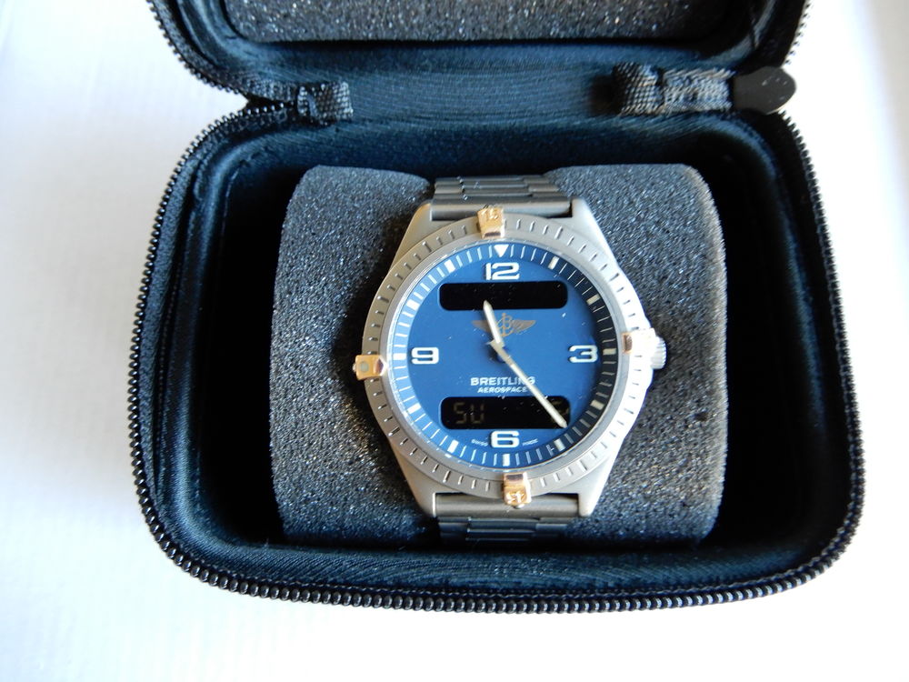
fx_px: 630
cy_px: 341
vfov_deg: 56.8
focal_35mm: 24
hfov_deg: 71.6
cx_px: 454
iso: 400
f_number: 3.4
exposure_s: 1/10
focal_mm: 4.3
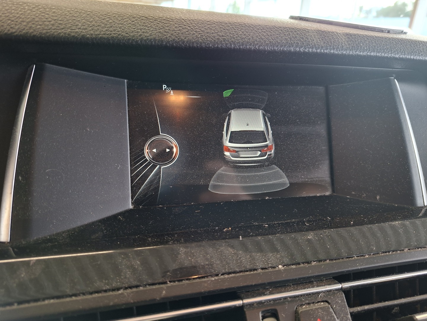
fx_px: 284
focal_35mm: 23
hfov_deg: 73.9
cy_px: 160
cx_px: 214
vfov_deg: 58.9
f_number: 1.8
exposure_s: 1/50
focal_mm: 5.54
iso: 250
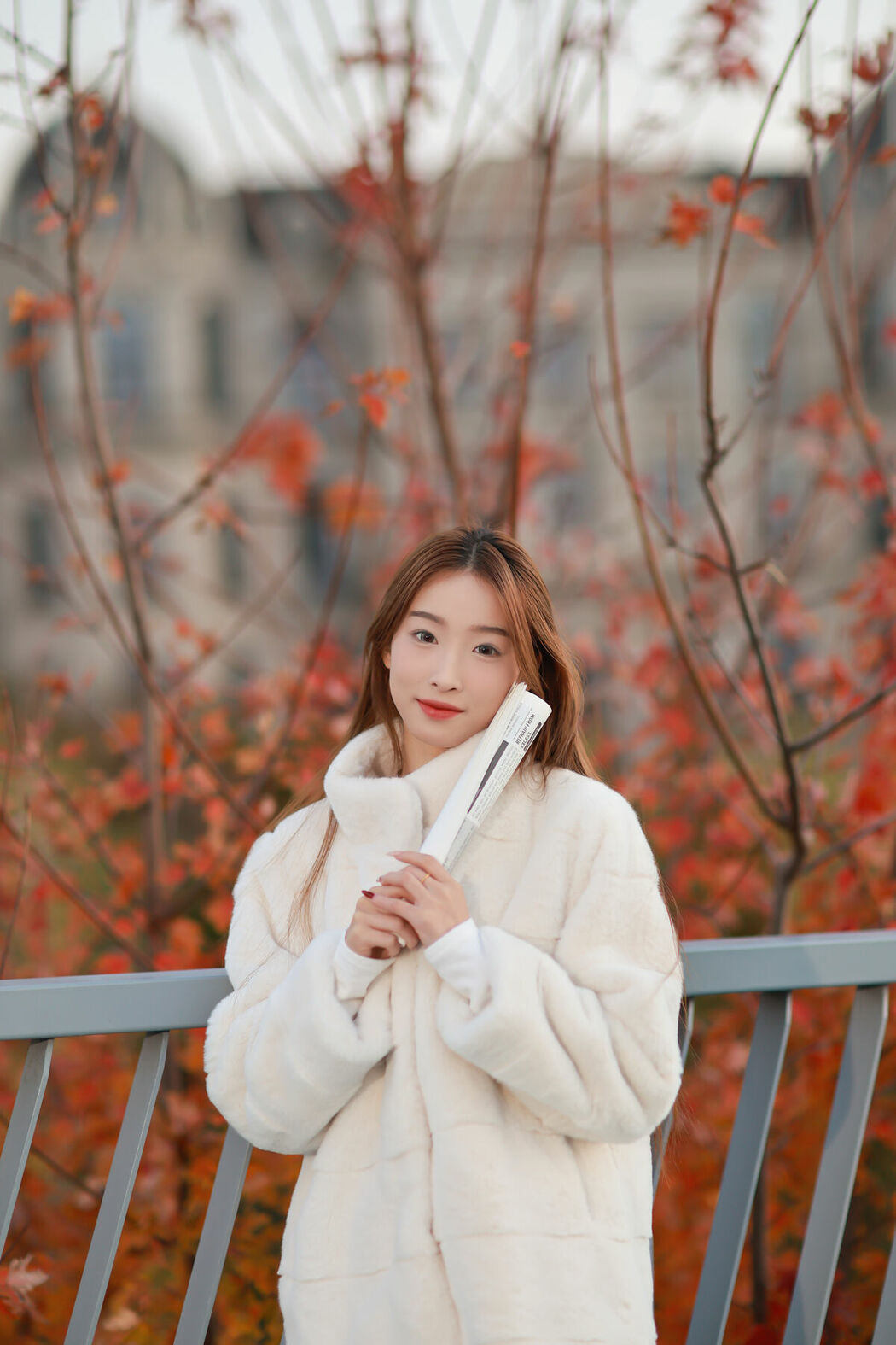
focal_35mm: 84
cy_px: 672
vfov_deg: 24.2
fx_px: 3136
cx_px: 448
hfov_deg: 16.3
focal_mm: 85
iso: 200
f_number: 1.8
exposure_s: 1/125
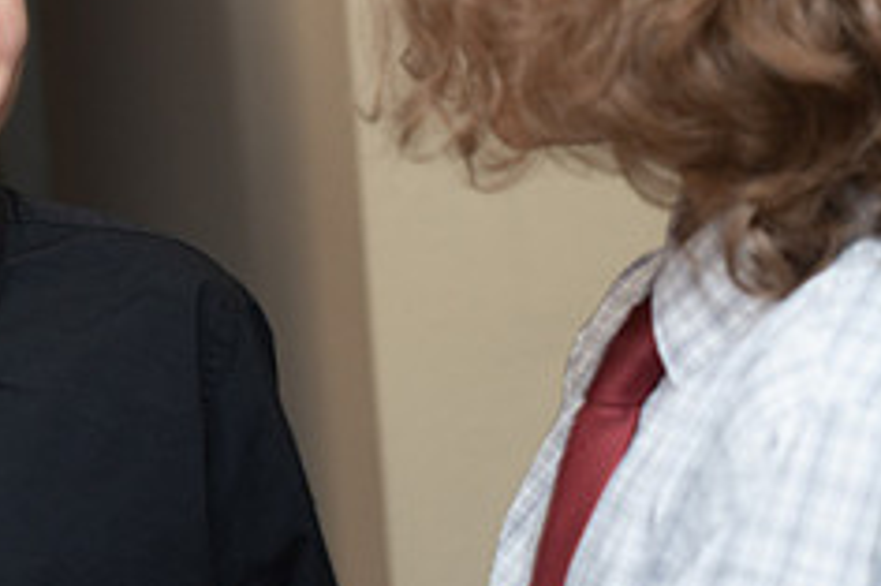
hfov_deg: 12.7
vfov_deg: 8.6
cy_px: 140
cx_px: -52
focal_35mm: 160
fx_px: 3913
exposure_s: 1/80
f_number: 4
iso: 500
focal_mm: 65
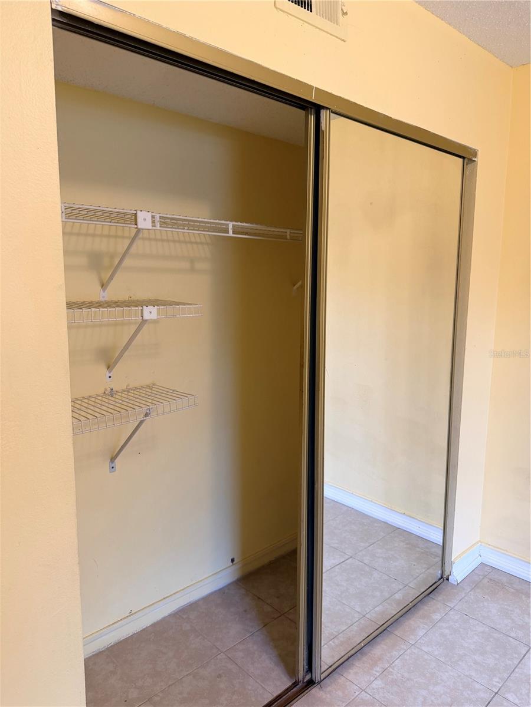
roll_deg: -0.3
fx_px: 491
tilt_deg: -7.6
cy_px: 354
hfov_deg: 56.8
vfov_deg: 71.6
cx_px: 266
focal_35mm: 24
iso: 160
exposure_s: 1/60
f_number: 1.78
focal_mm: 6.76
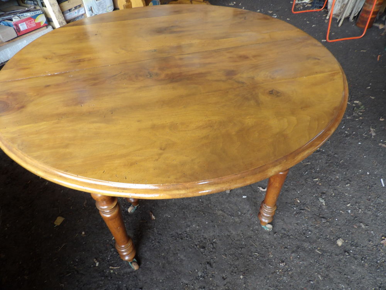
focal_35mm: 24
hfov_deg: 71.6
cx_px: 193
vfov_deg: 56.8
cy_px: 145
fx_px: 268
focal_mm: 4.3
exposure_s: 1/33
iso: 161
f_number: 3.2
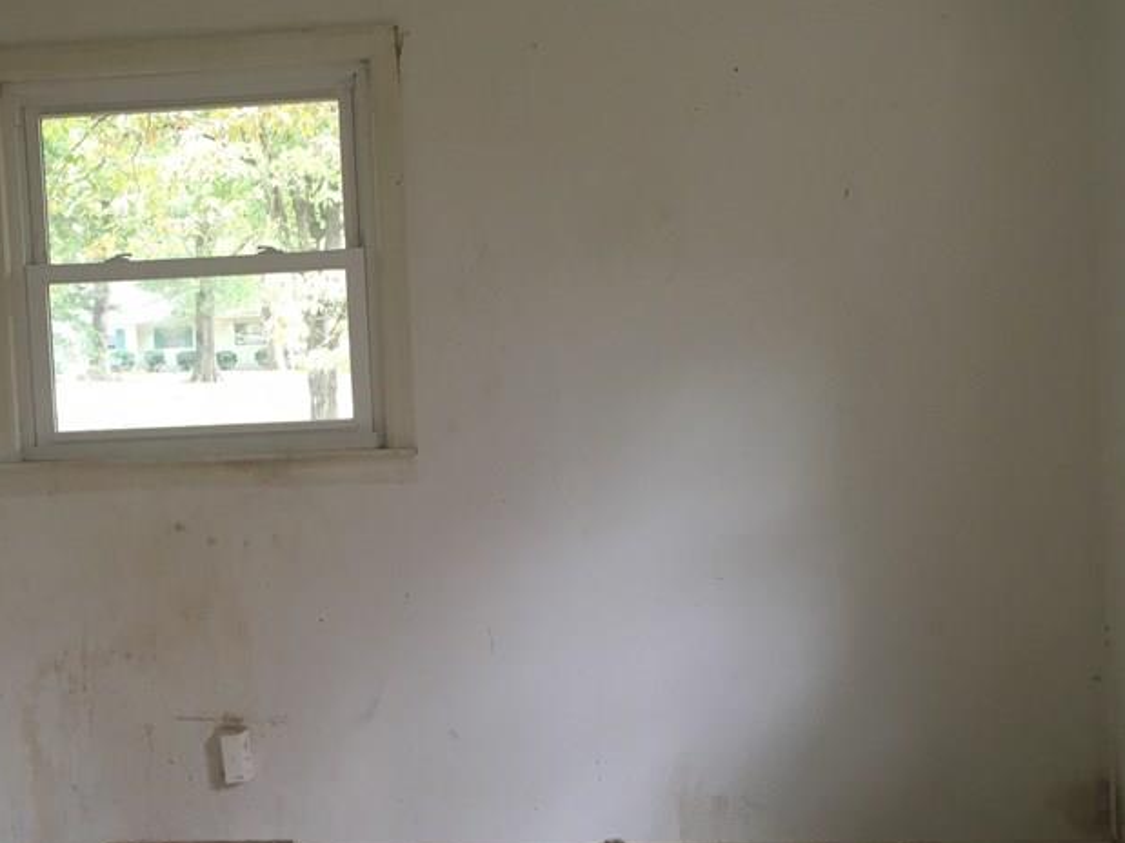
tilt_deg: -1.8
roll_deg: +3.0
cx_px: 302
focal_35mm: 48
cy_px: 403
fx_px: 1560
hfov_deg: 38.8
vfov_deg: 30.3
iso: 64
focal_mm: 4.15
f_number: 2.2
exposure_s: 1/30
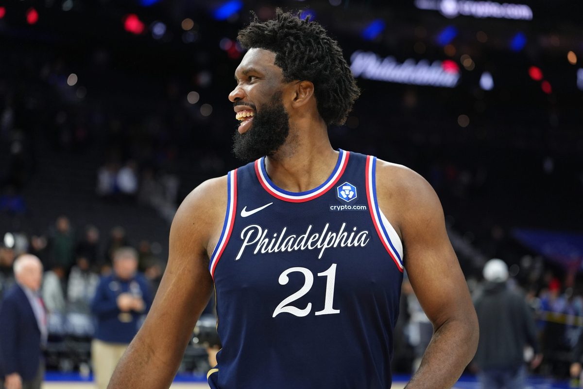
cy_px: 194
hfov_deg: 35.6
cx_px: 292
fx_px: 907
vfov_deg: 24.2
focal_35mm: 56
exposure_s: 1/2000
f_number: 2
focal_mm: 56
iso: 2000
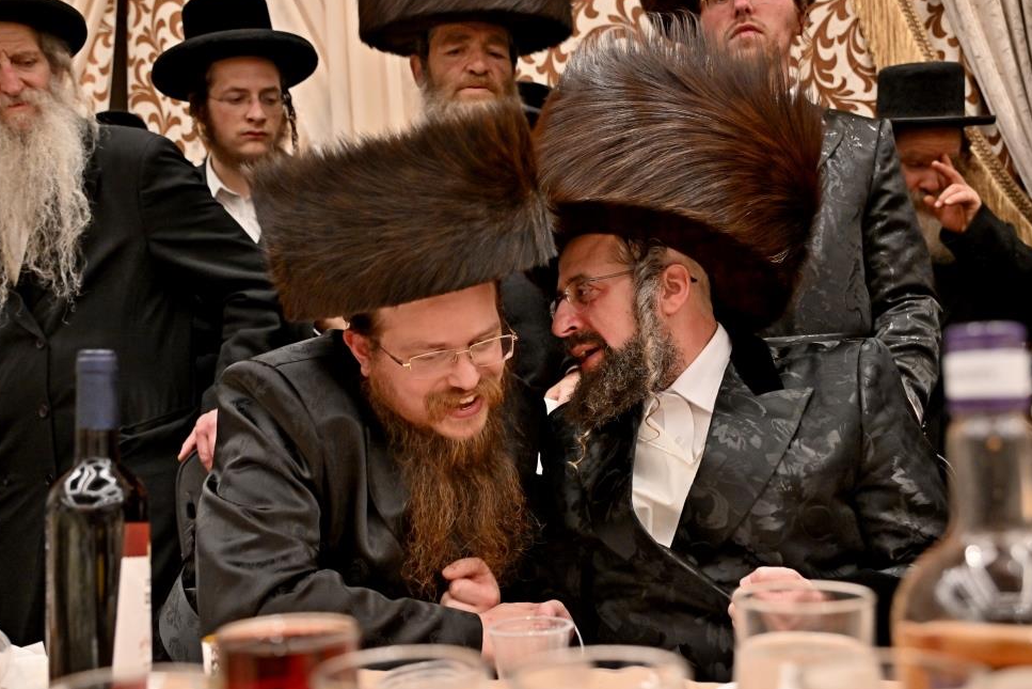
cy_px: 335
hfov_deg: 52.5
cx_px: 530
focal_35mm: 37
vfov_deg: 36.4
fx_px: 1047
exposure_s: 1/250
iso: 1250
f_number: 4
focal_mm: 34.5
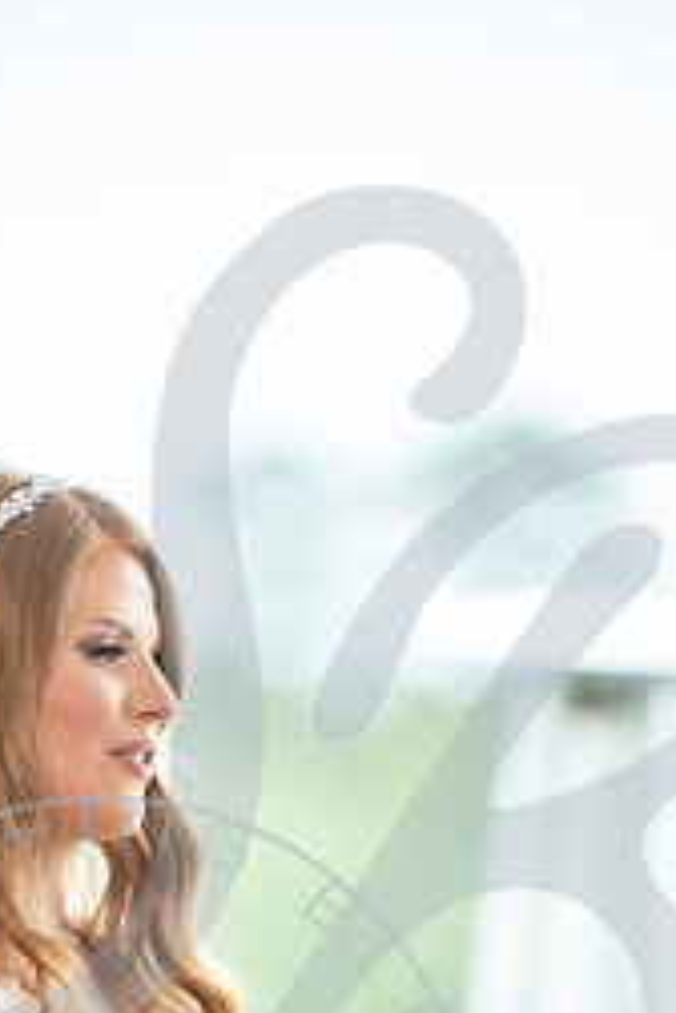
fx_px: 10055
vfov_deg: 5.8
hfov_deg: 3.9
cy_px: 864
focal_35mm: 357
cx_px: 286
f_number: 2.8
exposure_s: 1/250
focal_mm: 200
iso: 250
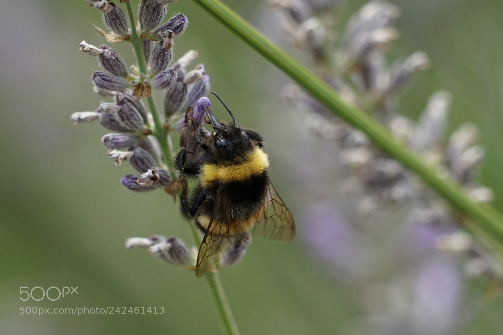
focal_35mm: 240
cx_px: 252
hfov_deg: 8.6
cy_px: 168
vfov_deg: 5.7
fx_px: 3352
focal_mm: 240
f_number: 6.3
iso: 400
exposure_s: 1/1000
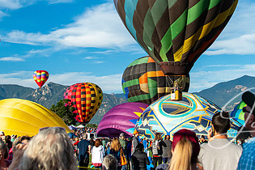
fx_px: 552
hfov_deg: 25.8
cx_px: 176
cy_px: 23
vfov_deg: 17.3
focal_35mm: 78
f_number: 4
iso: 400
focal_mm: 34
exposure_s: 1/6400
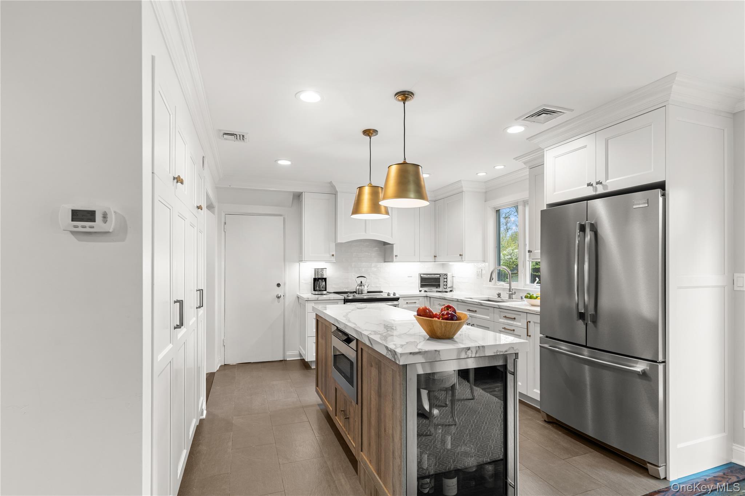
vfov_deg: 70.4
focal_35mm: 17
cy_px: 248
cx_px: 372
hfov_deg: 93.3
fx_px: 352
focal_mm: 17
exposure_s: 1/2
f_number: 8
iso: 100
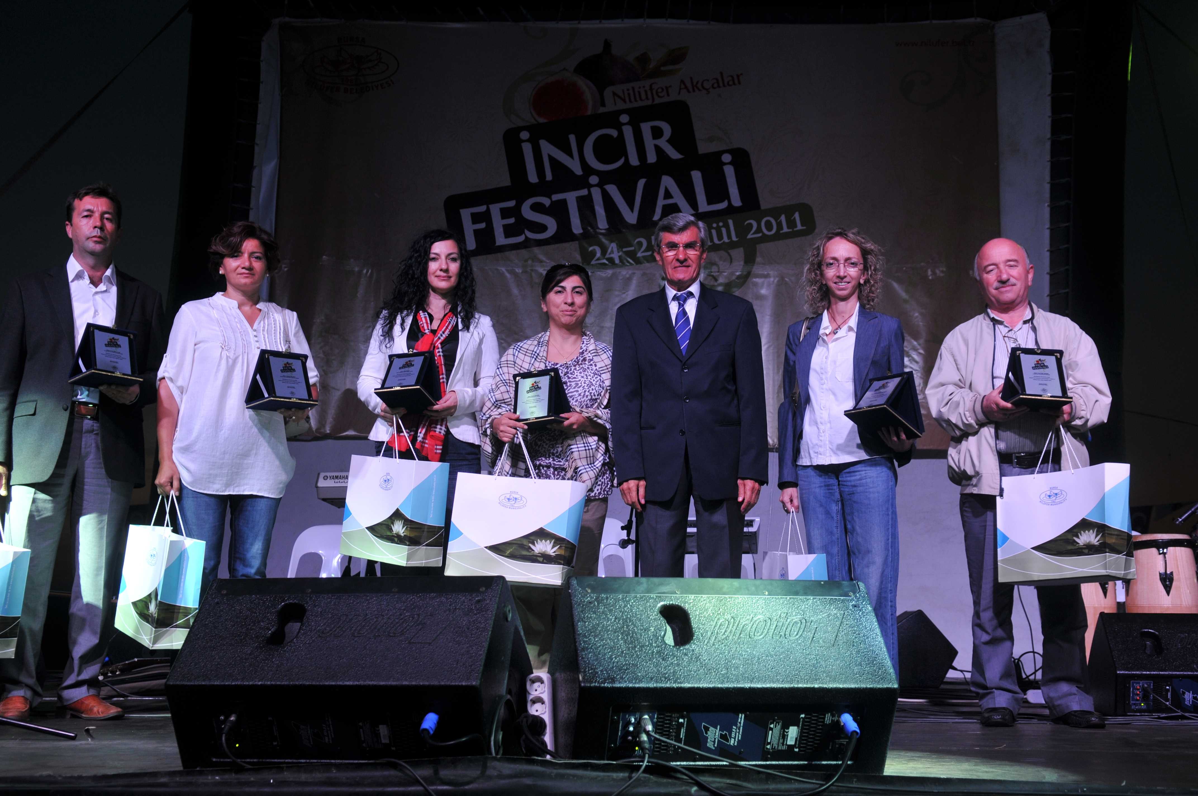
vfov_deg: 34.1
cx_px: 599
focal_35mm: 39
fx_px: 1296
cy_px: 398
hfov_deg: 49.6
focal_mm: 26
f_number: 4
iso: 250
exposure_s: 1/60
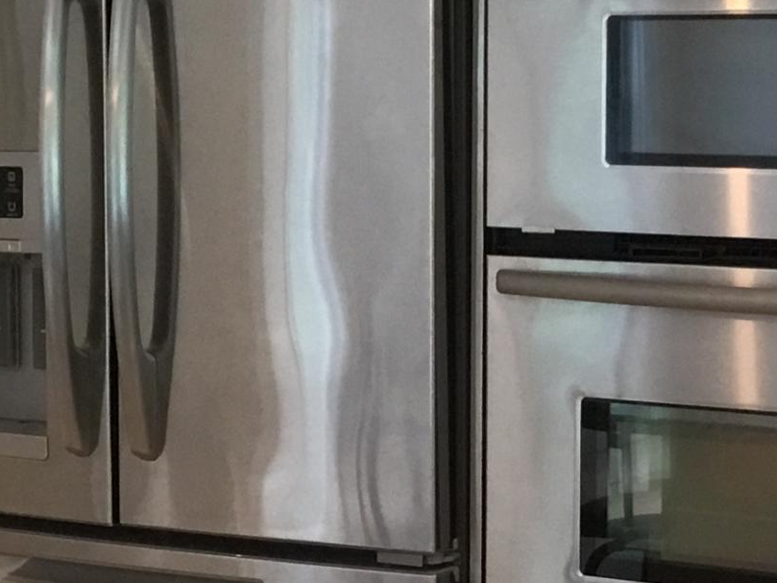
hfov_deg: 17.1
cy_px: 371
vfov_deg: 12.9
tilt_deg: -6.6
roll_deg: -0.1
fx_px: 2582
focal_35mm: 115
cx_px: 416
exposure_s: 1/30
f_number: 2.4
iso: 50
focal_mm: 3.3
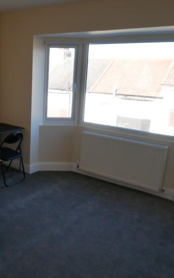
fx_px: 281
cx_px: 1
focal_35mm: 37
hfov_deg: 31.8
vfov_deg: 52.7
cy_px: 143
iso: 200
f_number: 4
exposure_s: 1/160
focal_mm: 12
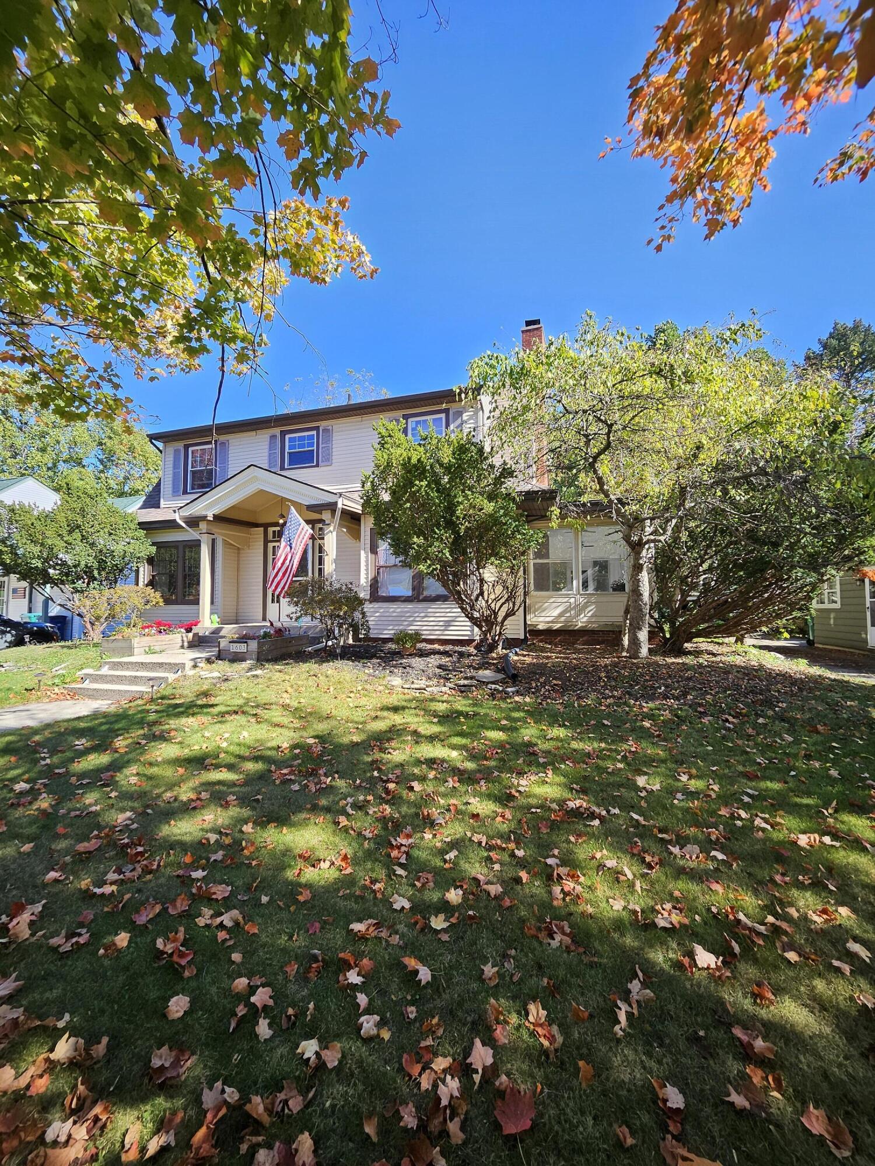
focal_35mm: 13
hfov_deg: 89.9
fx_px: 438
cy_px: 583
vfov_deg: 106.2
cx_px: 438
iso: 32
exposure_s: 1/247
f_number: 2.2
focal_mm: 1.74
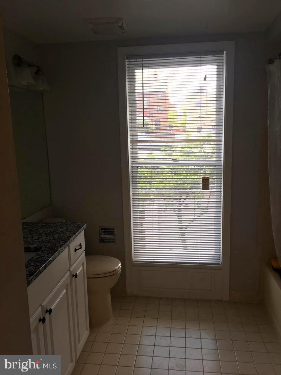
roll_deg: +0.8
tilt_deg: -10.6
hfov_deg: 48.2
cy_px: 188
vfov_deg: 61.7
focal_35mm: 29
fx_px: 314
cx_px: 140
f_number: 2.2
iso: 25
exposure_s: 1/60
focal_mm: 4.15
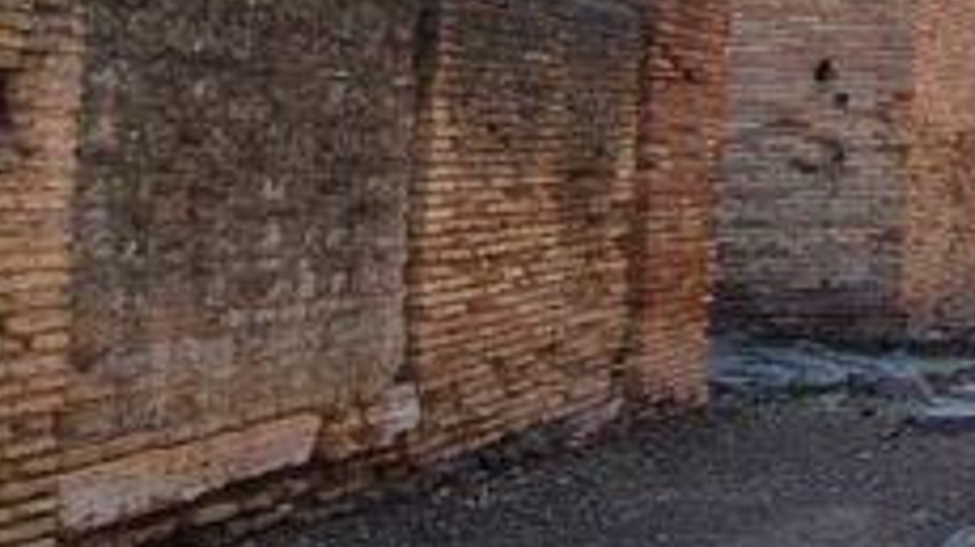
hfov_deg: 22.3
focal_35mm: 63
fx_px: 1628
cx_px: 1691
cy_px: 21
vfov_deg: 18.6
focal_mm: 2.2
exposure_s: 1/458
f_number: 2.2
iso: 50
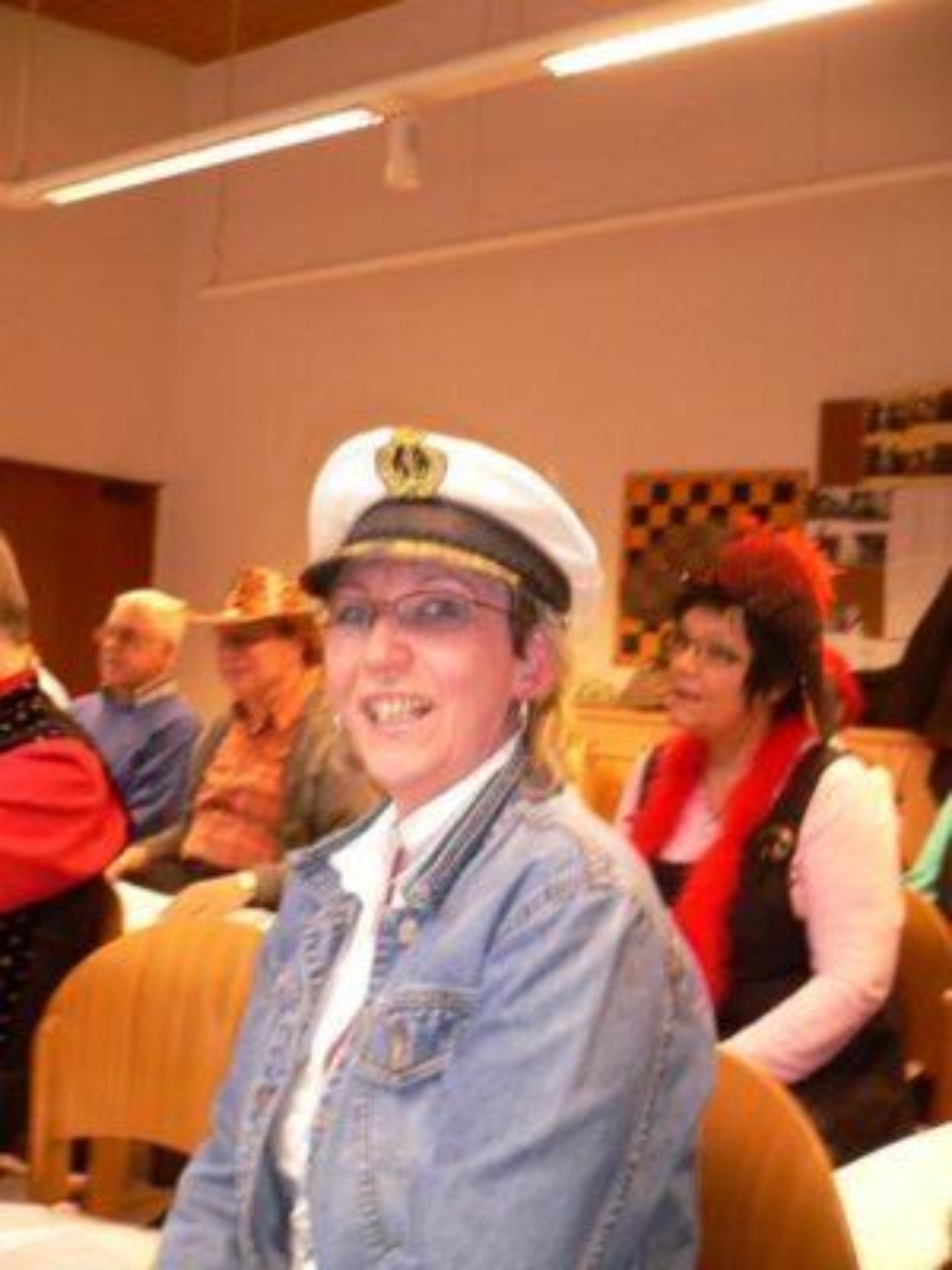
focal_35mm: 35
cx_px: 476
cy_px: 635
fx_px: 1283
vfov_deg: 52.6
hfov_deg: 40.7
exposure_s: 1/8
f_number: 2.8
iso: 100
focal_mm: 5.8
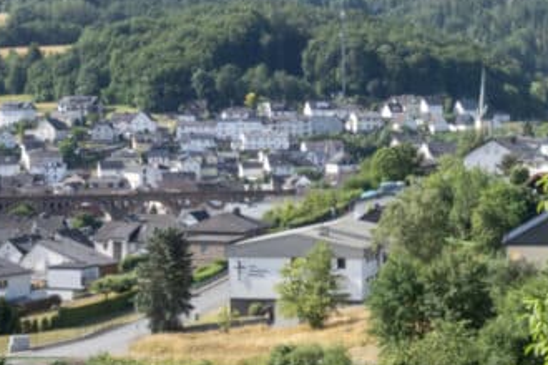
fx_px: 1842
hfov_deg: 16.5
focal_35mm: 121
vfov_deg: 11.3
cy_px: 201
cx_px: 563
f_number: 13
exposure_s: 1/125
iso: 400
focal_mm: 52
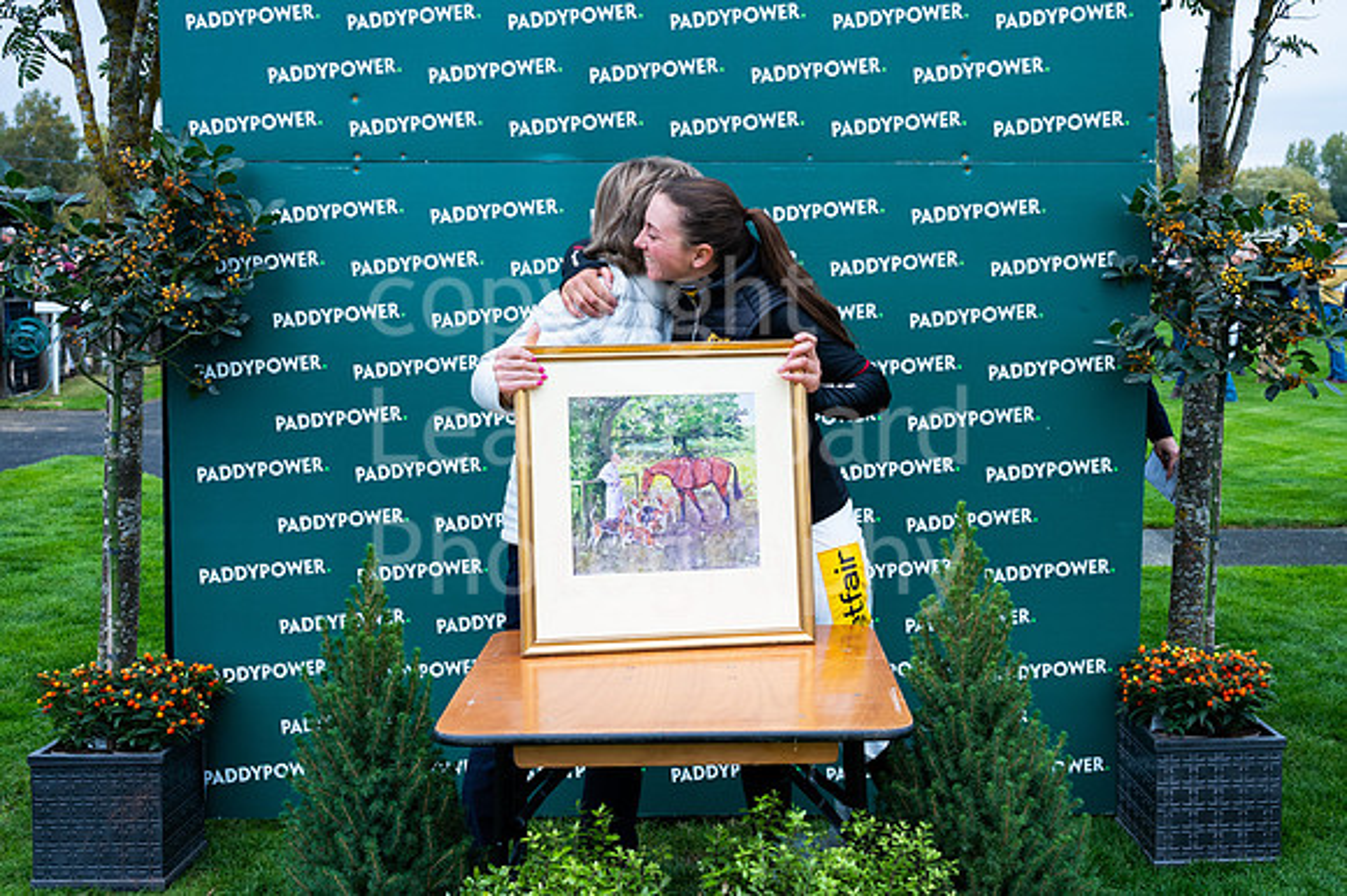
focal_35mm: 43
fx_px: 1623
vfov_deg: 30.9
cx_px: 713
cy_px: 405
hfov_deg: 45.1
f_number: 4
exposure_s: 1/1600
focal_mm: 30.5
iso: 500
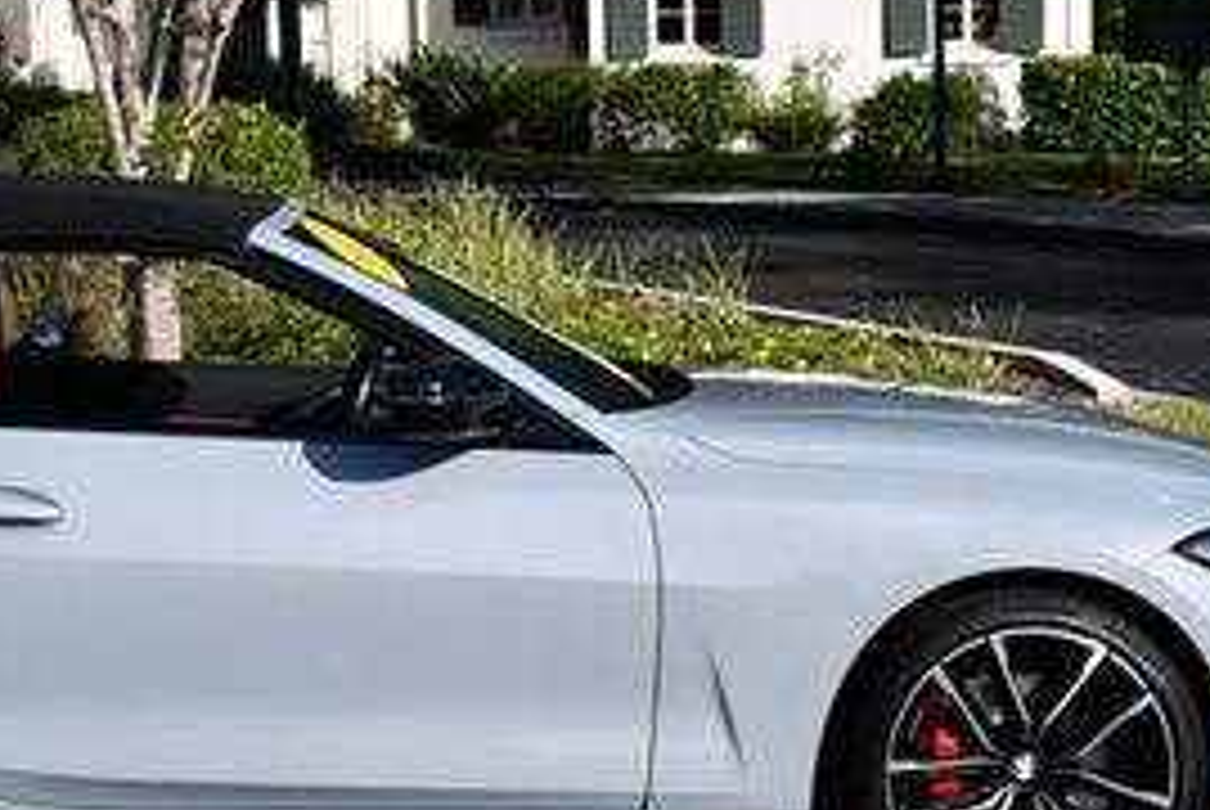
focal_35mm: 114
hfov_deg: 17.7
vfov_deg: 12.0
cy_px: 176
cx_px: 198
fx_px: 3836
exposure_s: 1/250
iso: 100
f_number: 8
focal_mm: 24
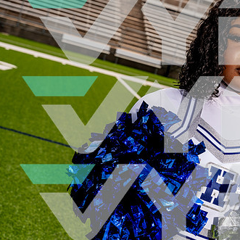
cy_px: 115
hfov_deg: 20.1
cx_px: 207
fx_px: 667
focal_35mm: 85
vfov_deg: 20.4
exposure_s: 1/250
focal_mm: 57
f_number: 9
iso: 100
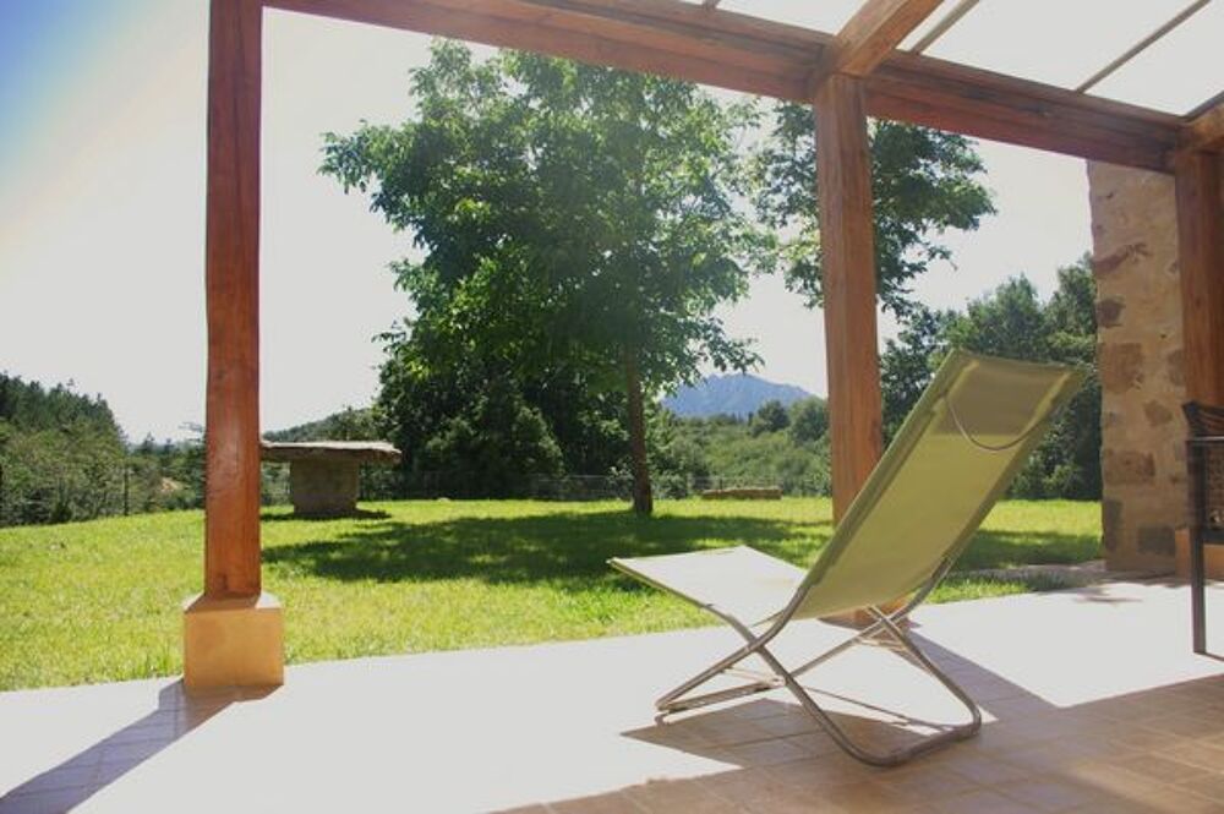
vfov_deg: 47.9
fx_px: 917
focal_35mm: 27
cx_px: 612
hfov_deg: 67.4
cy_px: 407
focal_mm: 18
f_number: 8
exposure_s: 1/60
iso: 100
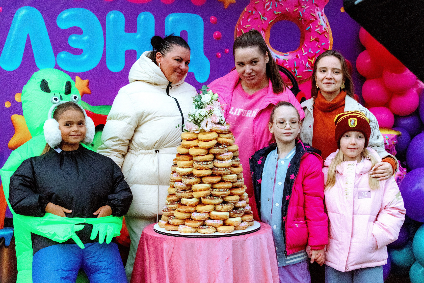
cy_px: 142
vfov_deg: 18.9
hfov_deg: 28.1
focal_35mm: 72
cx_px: 212
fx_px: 848
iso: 3200
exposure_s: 1/125
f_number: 5.6
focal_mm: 48
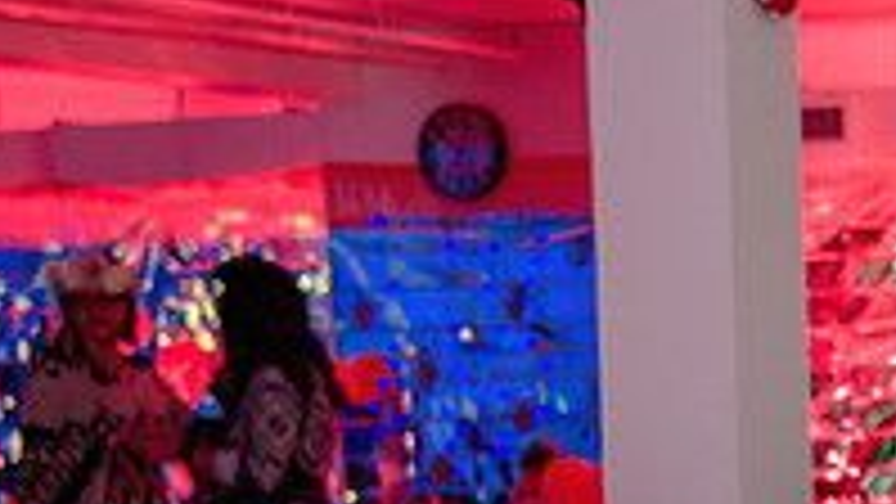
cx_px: 1332
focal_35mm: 123
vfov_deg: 9.7
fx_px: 2923
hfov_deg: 16.0
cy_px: 577
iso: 800
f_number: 3.5
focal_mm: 35
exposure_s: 1/100
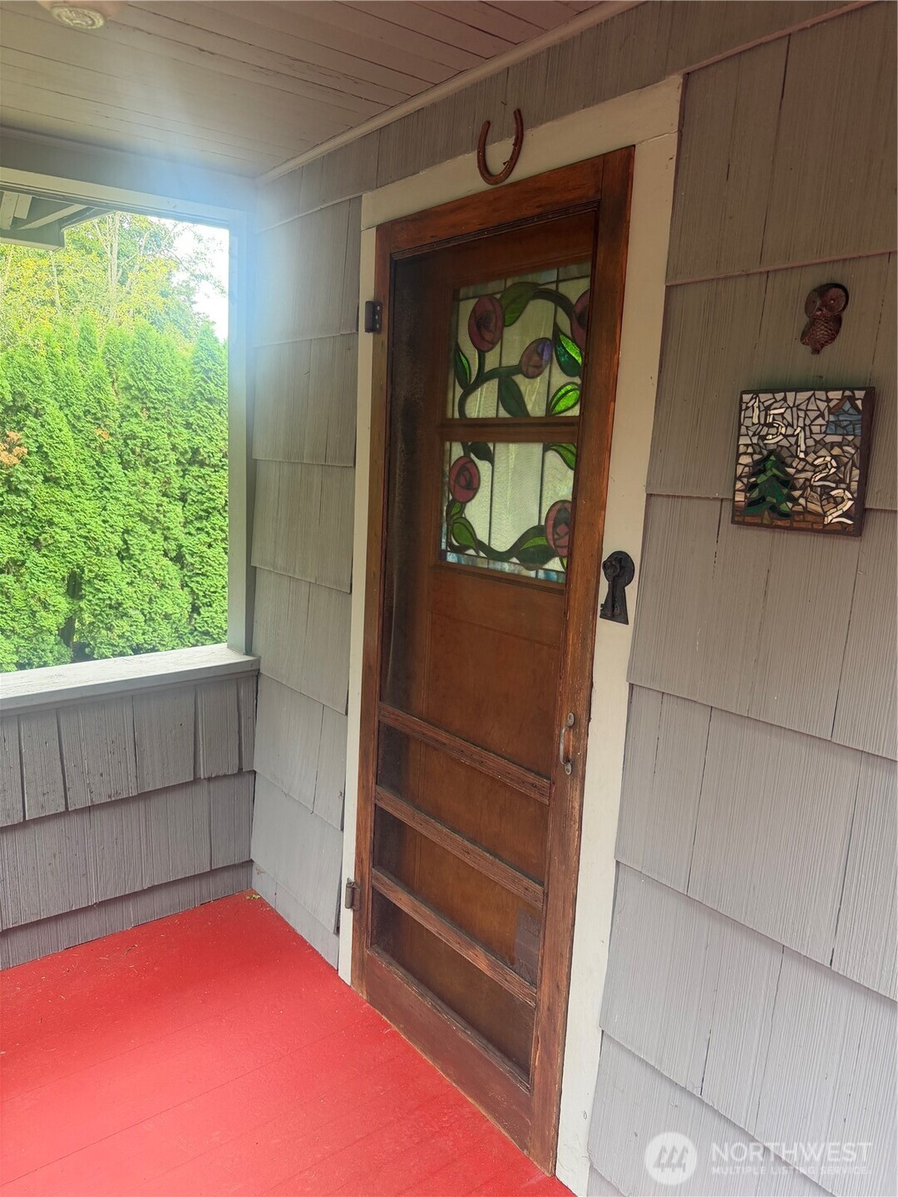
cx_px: 449
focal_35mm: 24
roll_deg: -4.4
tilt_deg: -9.5
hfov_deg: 56.8
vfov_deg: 71.6
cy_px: 598
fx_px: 830
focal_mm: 6.76
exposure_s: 1/121
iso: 160
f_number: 1.78
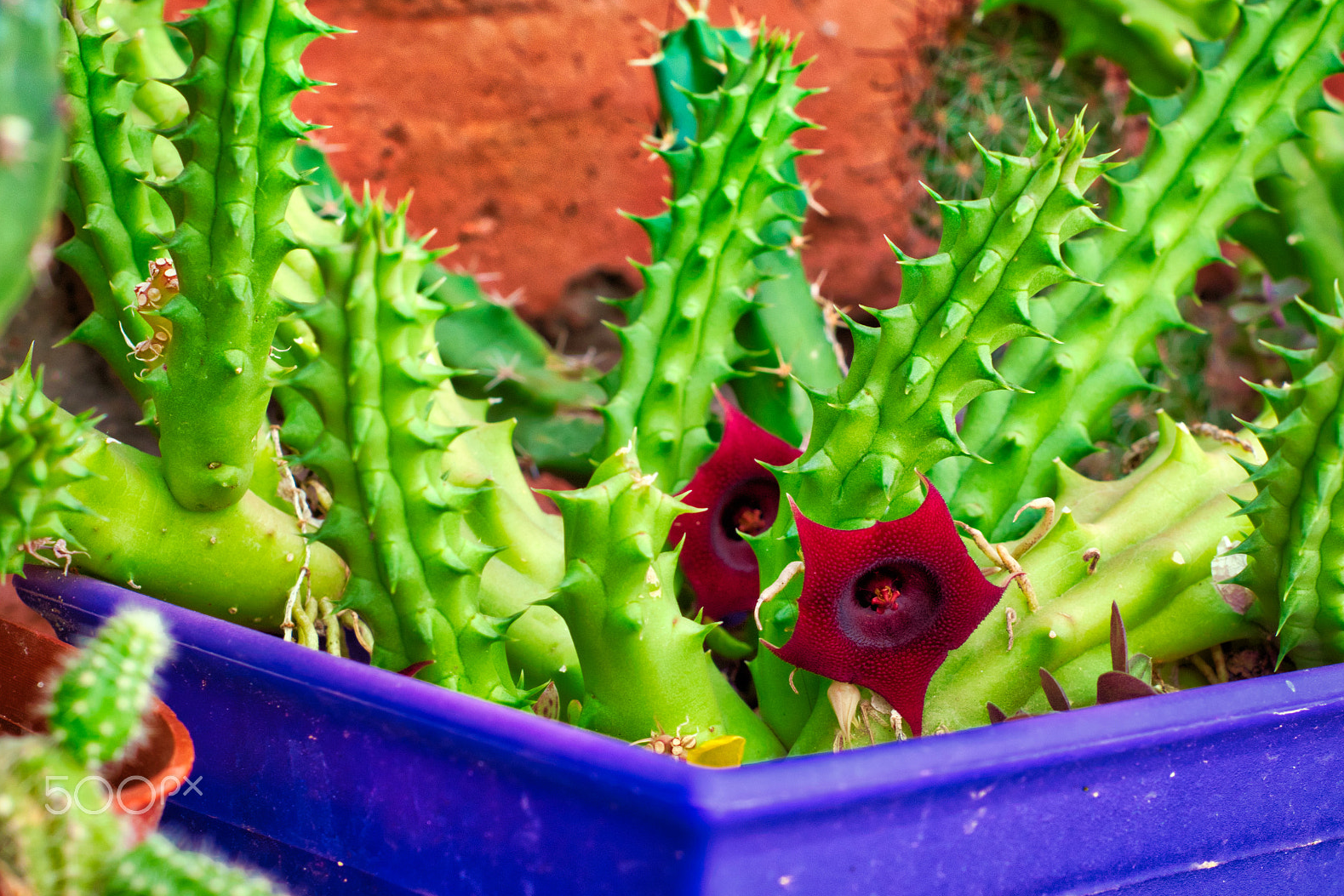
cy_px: 453
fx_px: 2837
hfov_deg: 26.6
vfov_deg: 18.0
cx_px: 672
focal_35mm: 76
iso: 400
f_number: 8
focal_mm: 50
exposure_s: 1/200
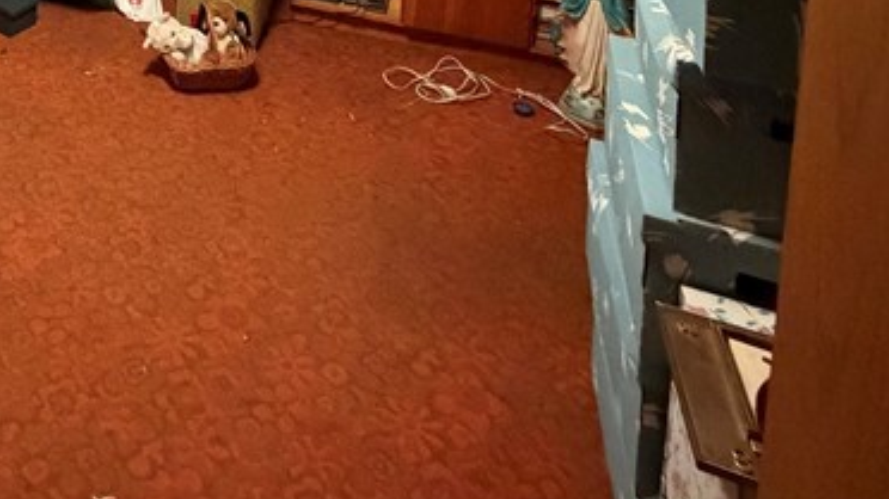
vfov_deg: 20.4
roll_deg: -1.5
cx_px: 31
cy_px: -392
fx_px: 990
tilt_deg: -4.2
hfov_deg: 42.7
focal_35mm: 42
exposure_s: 1/60
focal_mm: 2.22
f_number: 2.2
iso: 1250
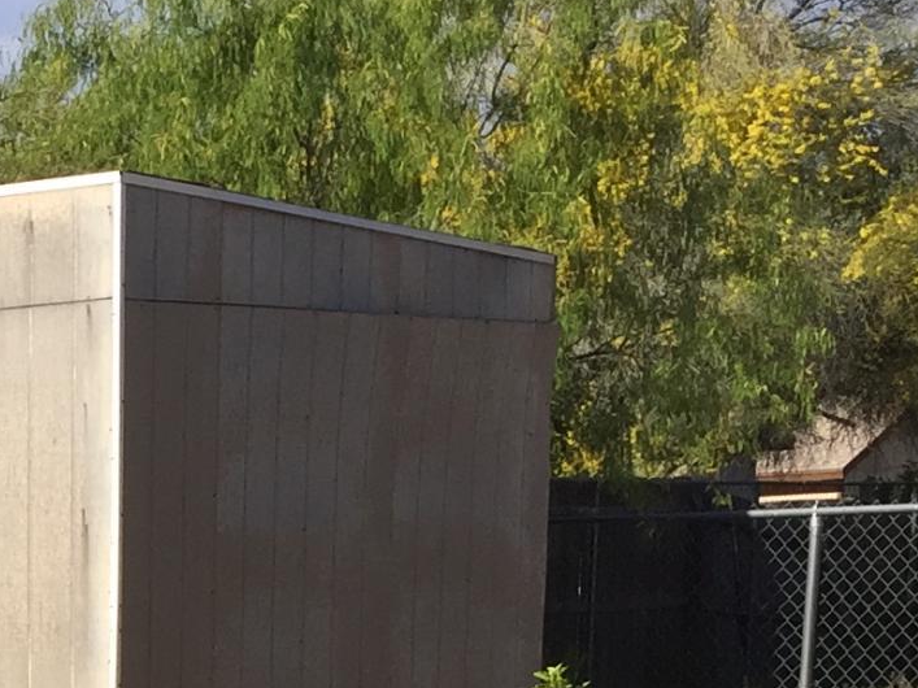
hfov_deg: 15.1
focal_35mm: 123
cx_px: -364
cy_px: 1362
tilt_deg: -13.4
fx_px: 3261
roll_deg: +2.3
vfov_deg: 11.0
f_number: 2.2
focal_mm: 4.15
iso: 32
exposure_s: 1/1799
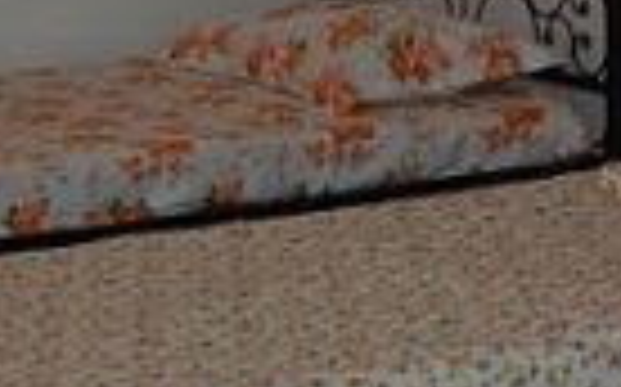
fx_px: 3044
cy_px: -81
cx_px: 796
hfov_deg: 11.4
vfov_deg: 7.2
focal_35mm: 180
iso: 400
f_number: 4
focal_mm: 18
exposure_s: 1/60
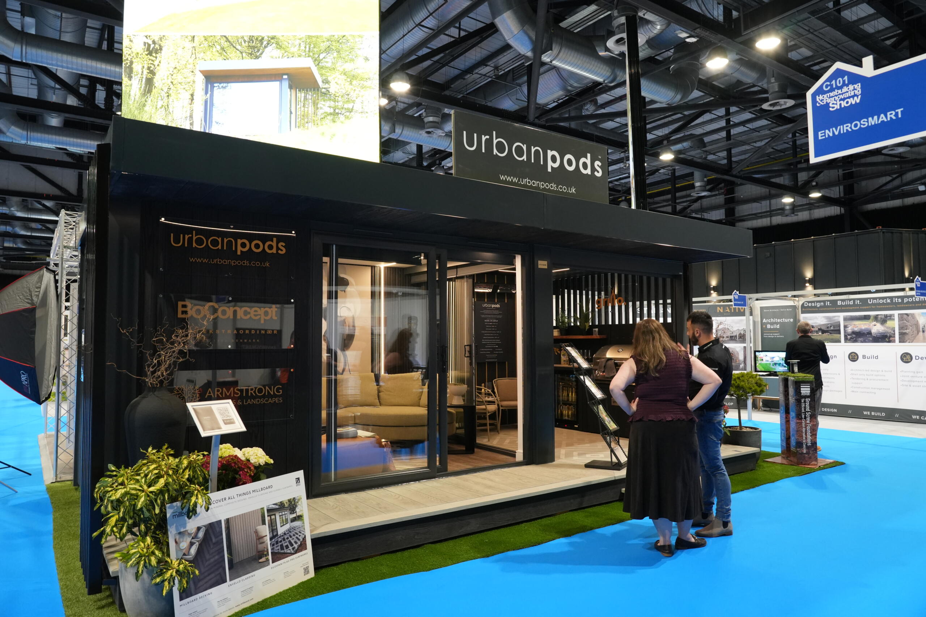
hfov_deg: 73.7
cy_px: 308
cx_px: 463
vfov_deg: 53.1
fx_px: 617
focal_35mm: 24
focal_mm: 24
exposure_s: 1/30
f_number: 8
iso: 3200
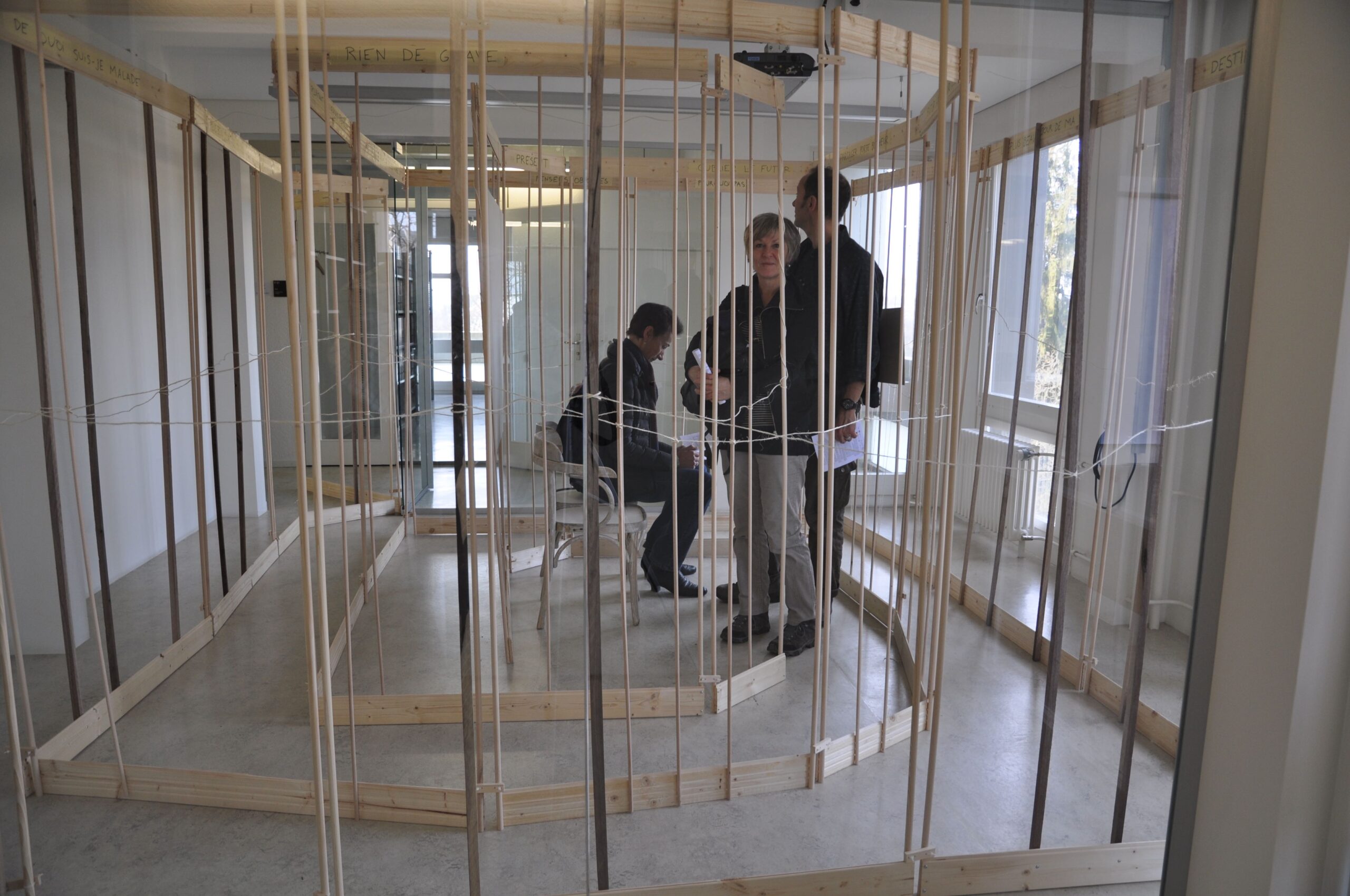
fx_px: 899
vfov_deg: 53.0
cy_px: 448
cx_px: 675
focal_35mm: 24
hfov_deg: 73.8
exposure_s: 1/60
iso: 200
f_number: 4
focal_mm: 16
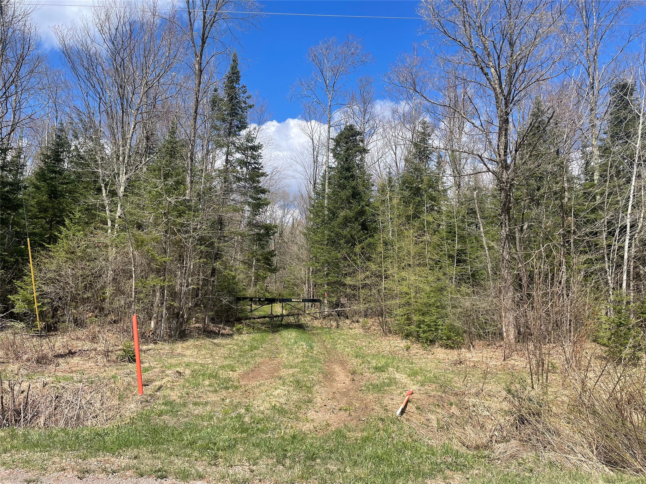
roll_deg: -0.2
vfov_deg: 53.1
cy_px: 242
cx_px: 323
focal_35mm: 26
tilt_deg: +8.0
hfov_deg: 67.3
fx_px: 485
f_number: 1.6
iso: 32
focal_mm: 4.2
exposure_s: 1/2747
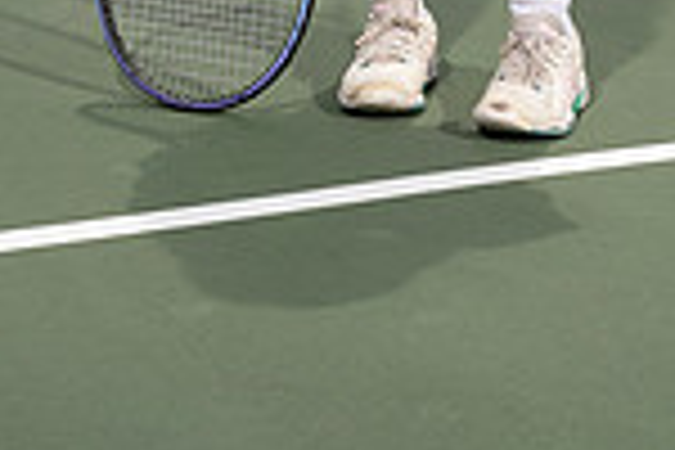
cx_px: 346
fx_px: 2475
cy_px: -531
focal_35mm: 132
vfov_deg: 9.5
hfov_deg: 15.5
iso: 250
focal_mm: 44
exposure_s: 1/1250
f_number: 6.3
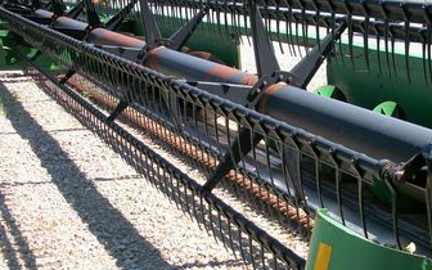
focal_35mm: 60
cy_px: 182
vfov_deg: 21.5
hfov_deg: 33.8
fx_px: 706
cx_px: 282
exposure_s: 1/400
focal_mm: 6.3
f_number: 3.1
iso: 80
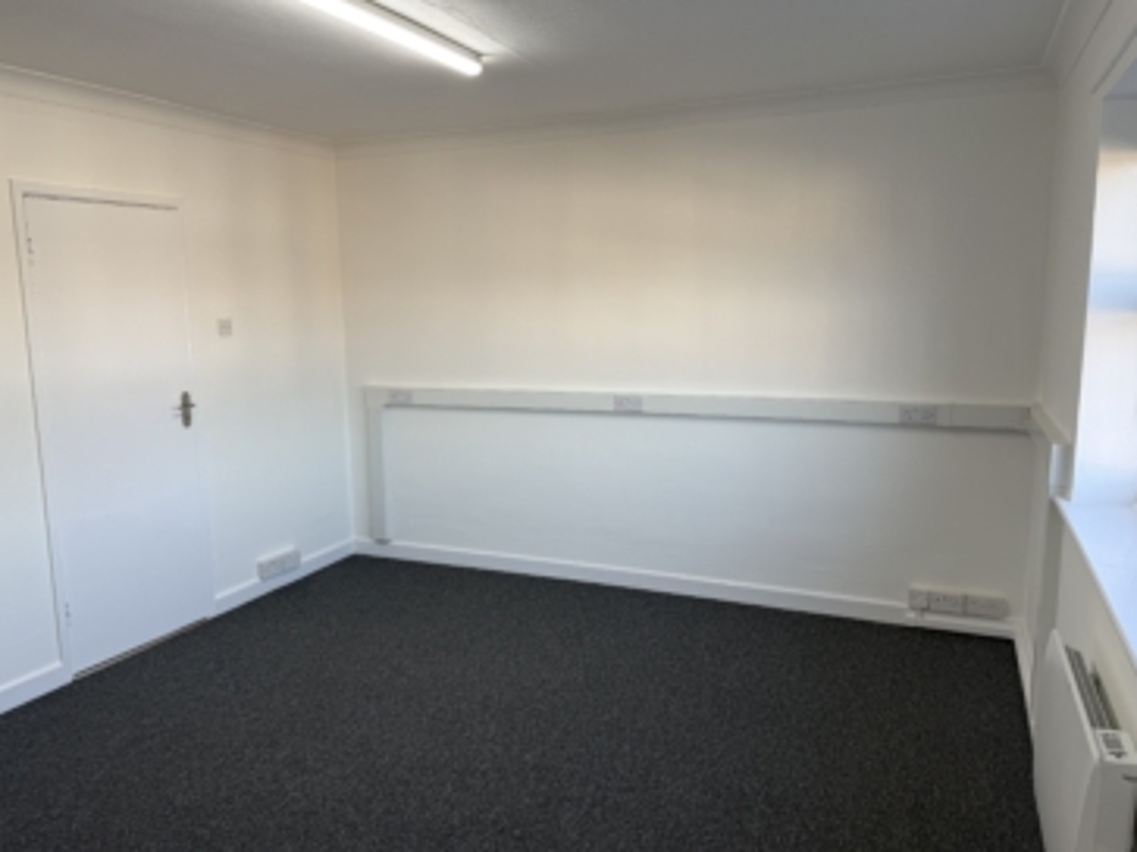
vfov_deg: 51.3
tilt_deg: -10.3
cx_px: 523
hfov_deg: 65.2
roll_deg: +1.9
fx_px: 887
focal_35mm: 27
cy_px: 451
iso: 50
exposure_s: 1/127
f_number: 1.78
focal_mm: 6.76
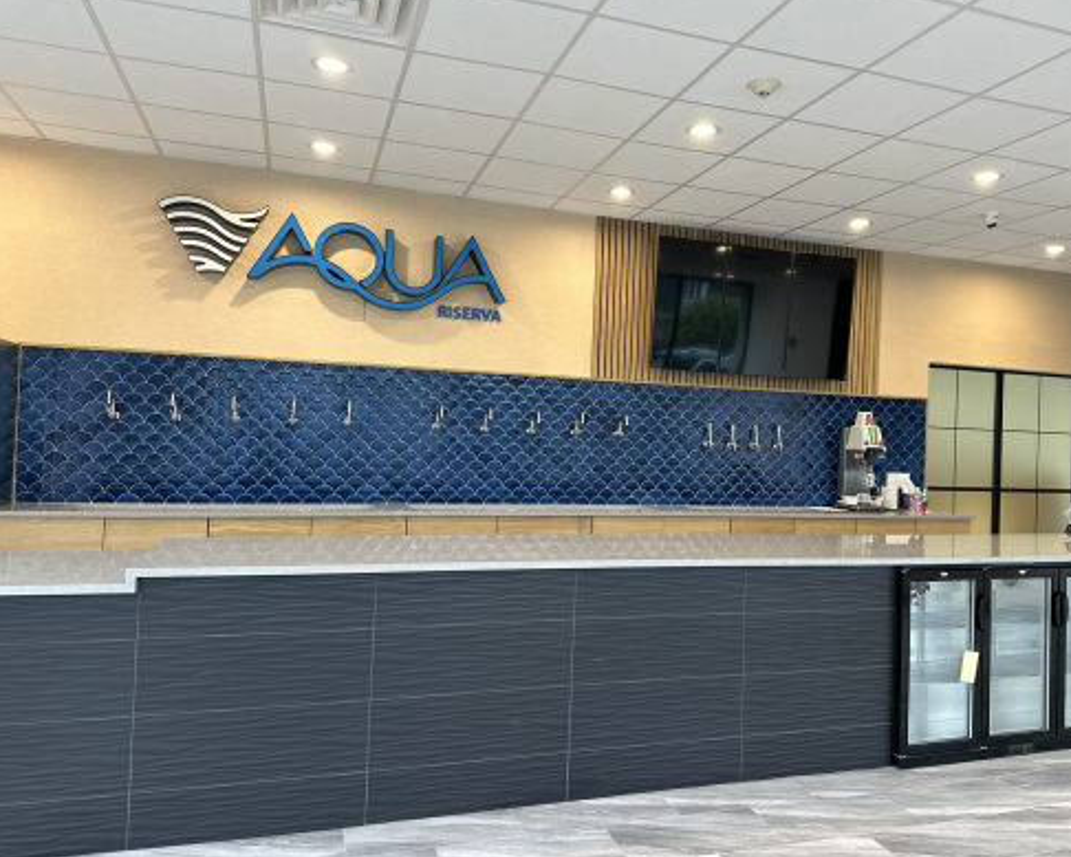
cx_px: 610
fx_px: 856
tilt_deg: +2.9
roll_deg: -2.7
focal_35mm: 27
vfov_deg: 53.2
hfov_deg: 63.8
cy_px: 414
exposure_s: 1/120
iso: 250
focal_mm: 6.86
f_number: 1.78
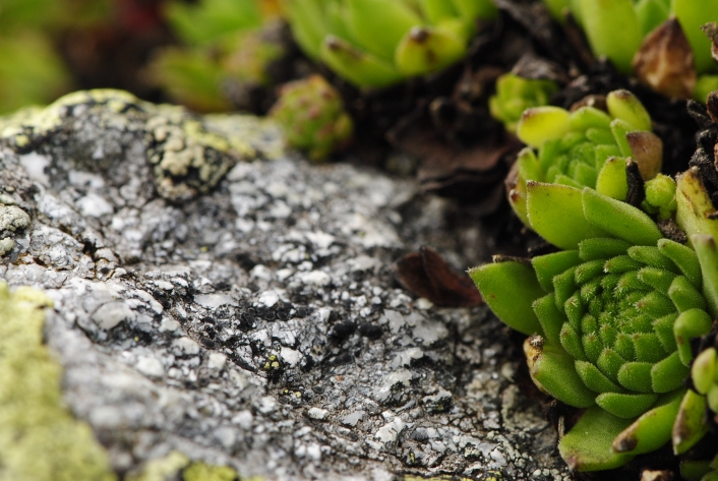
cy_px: 228
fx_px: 2887
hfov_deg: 14.2
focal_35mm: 145
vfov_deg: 9.5
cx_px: 395
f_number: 9
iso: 400
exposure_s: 1/200
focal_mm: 85
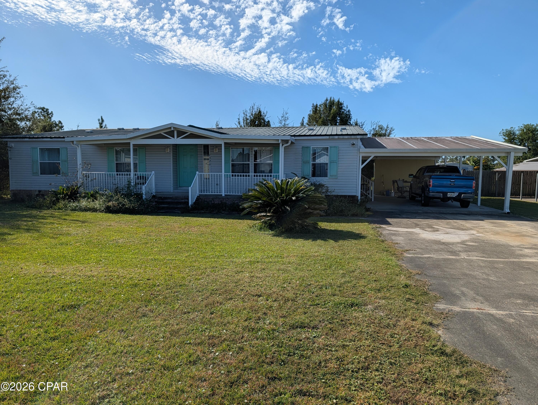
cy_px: 202
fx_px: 373
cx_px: 269
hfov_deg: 71.5
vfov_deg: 56.9
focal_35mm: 24
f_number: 1.68
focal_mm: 6.9
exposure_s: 1/1715
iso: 21
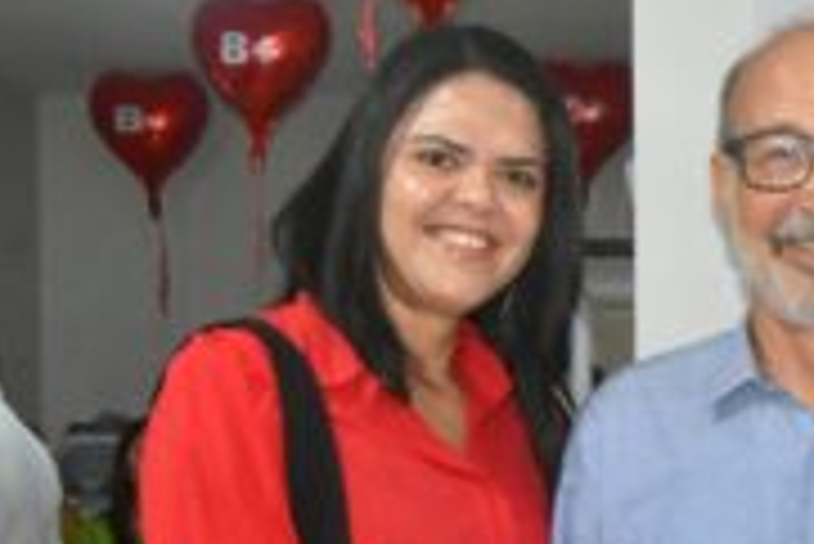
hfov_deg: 20.2
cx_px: 859
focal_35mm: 97
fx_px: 2195
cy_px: 490
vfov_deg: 14.0
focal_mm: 26
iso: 10000
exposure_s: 1/100
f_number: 9
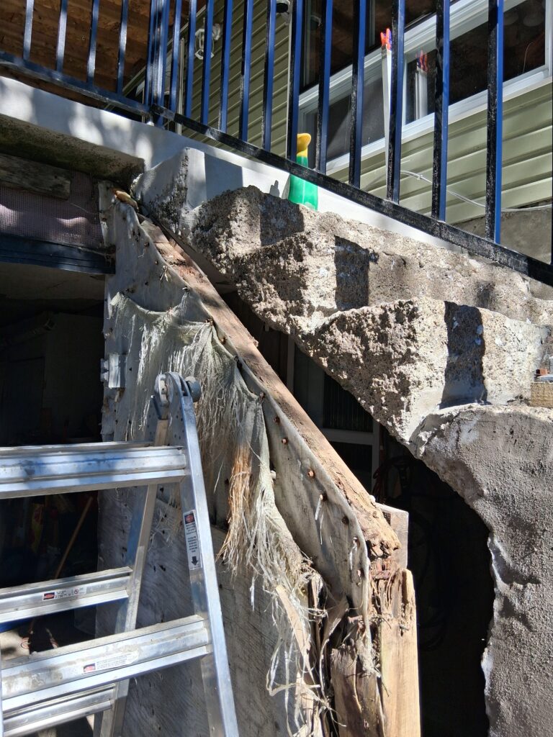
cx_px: 276
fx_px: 554
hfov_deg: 53.1
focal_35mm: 26
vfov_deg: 67.3
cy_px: 368
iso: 25
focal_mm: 3.98
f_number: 1.8
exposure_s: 1/391
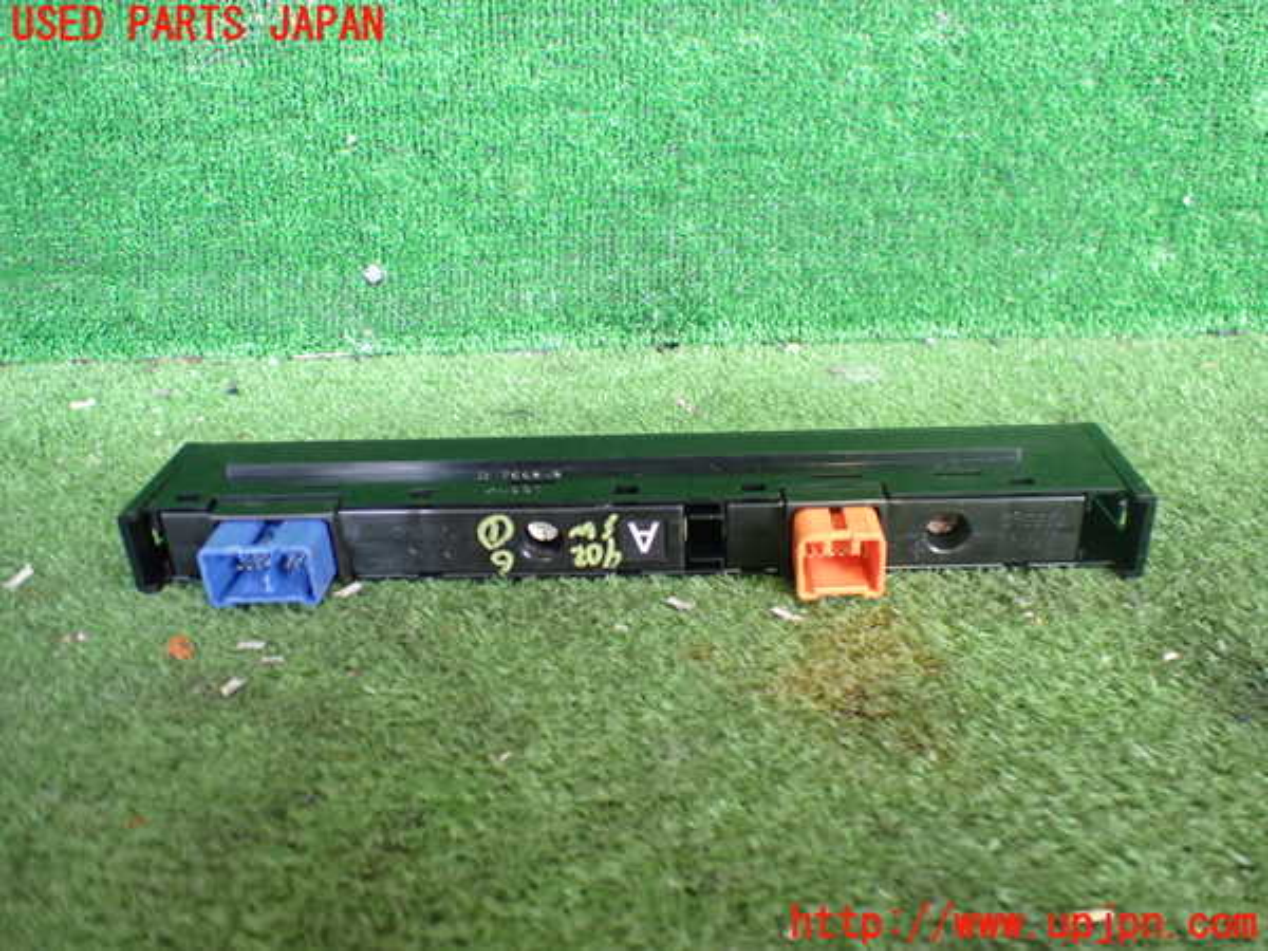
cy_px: 476
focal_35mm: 30
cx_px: 634
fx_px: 1099
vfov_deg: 46.8
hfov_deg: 60.0
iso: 800
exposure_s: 1/125
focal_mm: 5.4
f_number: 2.3
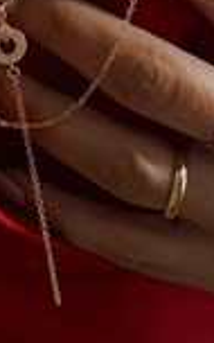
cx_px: 7
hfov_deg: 14.5
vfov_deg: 22.8
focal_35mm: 89
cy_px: 44
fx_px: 831
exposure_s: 1/115
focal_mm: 6.76
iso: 200
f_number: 1.8
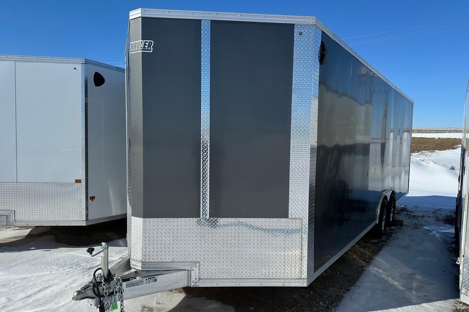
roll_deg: -1.0
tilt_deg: -4.4
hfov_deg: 69.4
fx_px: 339
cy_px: 163
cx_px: 228
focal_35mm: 26
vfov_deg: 49.5
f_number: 1.78
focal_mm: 6.86
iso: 80
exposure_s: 1/10753
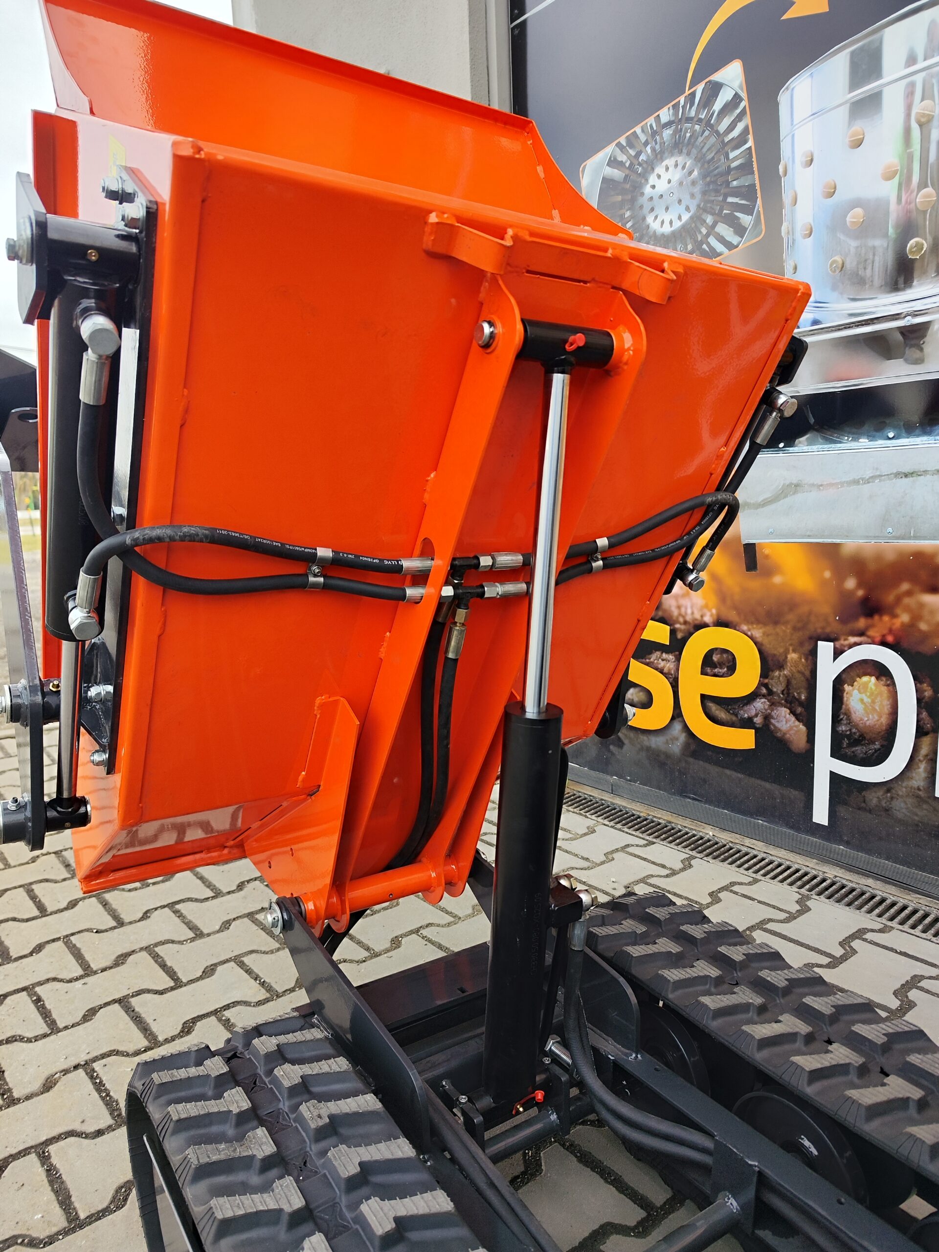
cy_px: 626
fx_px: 832
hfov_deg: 58.9
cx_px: 470
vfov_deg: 73.9
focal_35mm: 23
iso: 50
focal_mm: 7.01
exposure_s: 1/315
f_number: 1.69
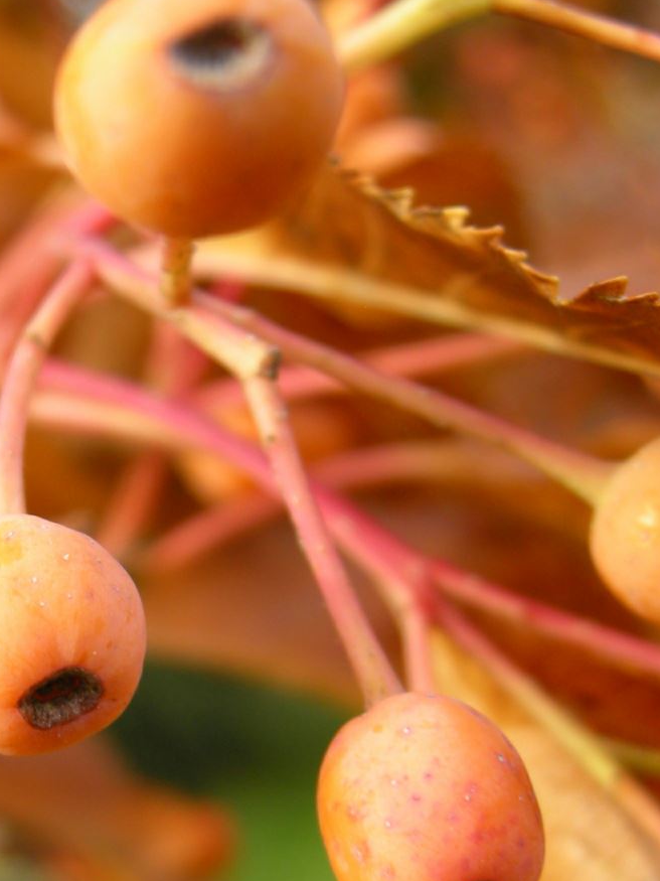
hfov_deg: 18.0
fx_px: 2034
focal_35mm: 80
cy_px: 707
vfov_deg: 24.0
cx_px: 18
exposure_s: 1/67.8
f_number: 3
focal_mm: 7.5
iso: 64
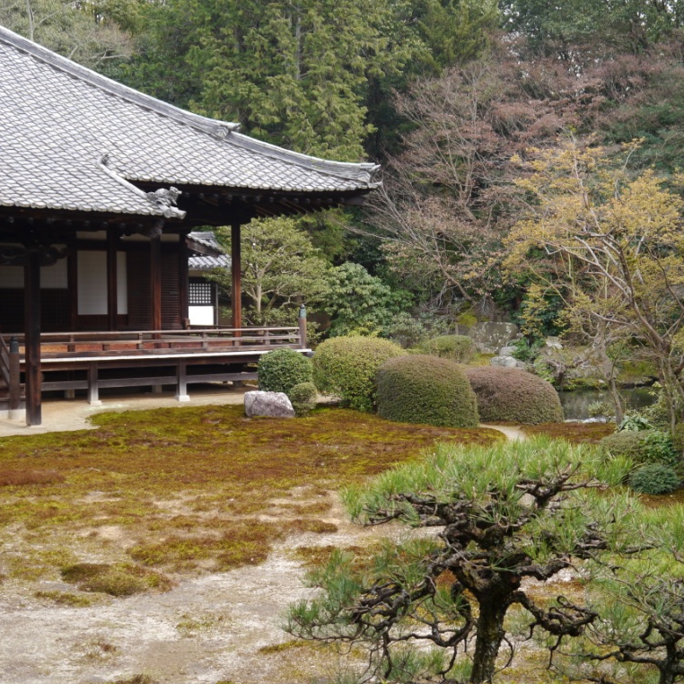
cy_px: 344
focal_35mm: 57
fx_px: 1274
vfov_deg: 30.0
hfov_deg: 30.0
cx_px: 390
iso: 160
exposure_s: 1/160
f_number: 5
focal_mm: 24
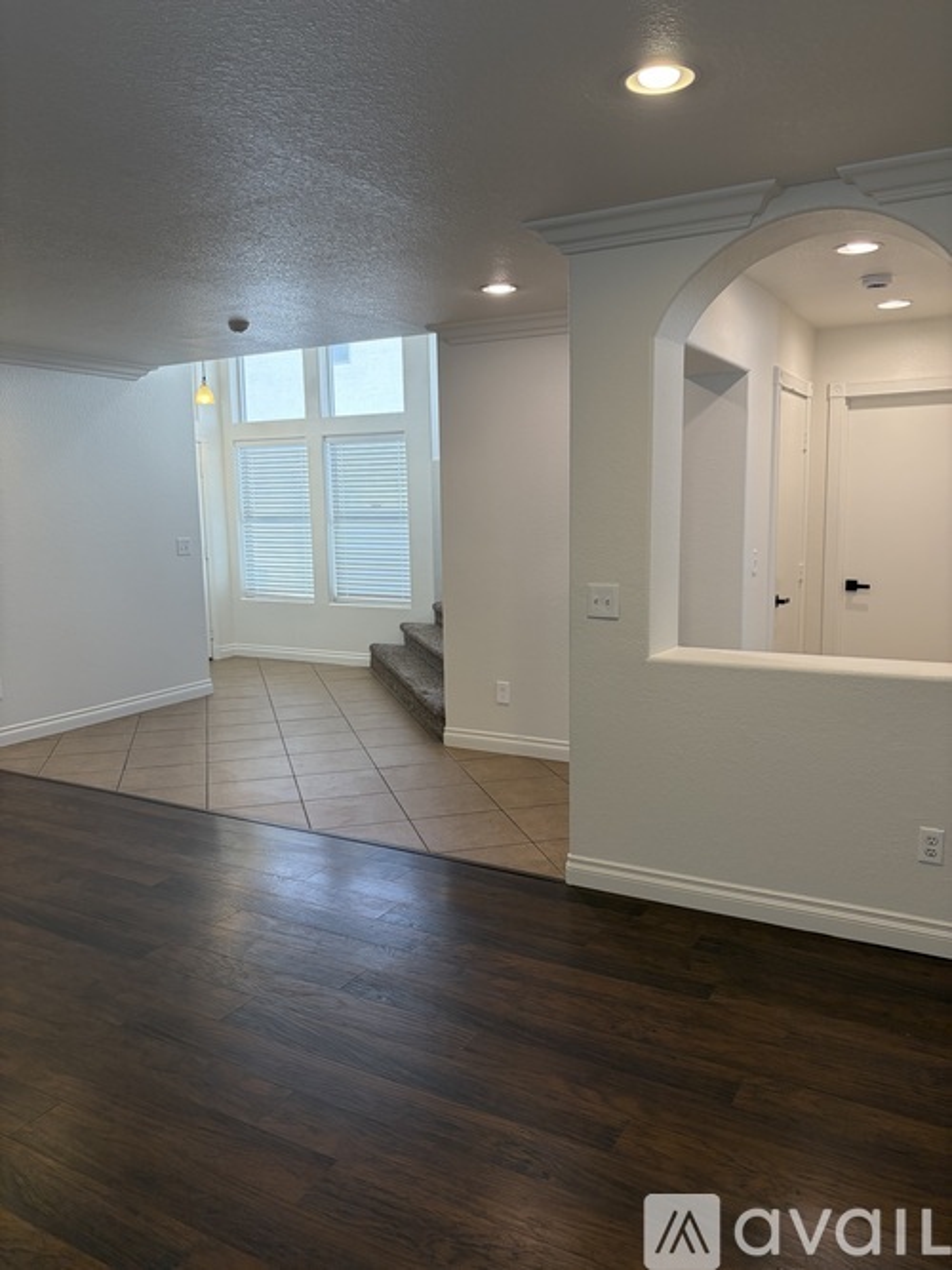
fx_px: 954
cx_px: 476
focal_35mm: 26
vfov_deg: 67.3
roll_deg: +0.0
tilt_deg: -10.0
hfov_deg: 53.0
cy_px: 635
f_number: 1.6
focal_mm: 5.96
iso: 125
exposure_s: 1/120
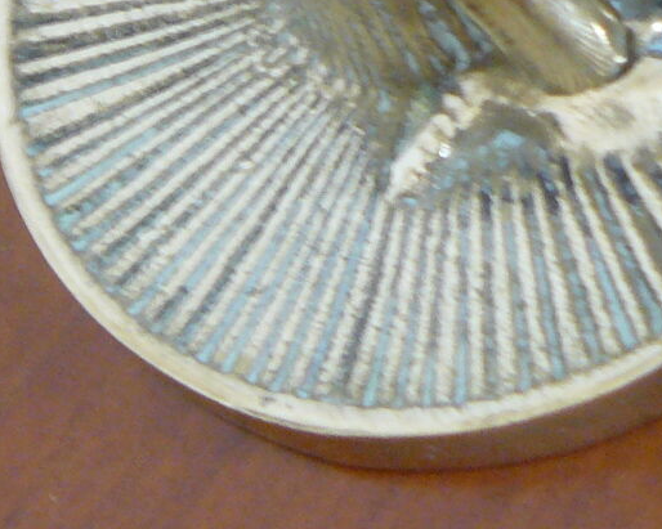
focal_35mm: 140
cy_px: -233
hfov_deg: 13.4
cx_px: -106
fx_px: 2742
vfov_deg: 10.7
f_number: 2.8
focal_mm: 6
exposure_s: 1/6
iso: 200
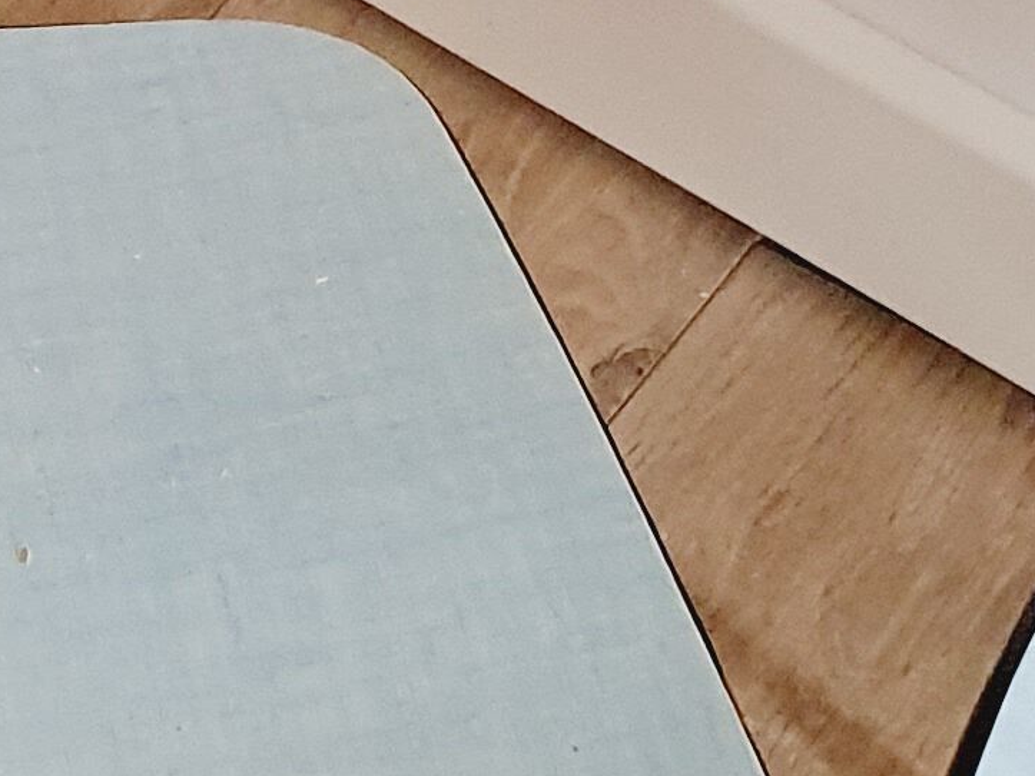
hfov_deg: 13.0
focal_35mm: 145
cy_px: 183
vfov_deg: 10.2
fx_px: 4335
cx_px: -439
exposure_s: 1/50
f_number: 1.5
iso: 500
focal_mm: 4.32
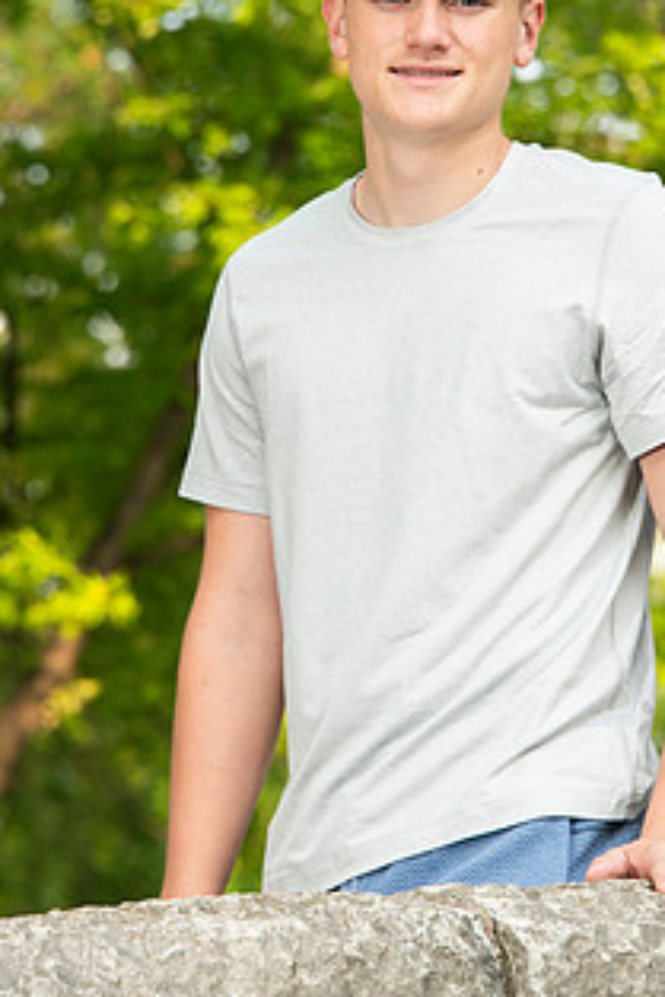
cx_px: 420
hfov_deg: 5.0
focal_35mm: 273
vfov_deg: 7.5
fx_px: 7555
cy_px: 354
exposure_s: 1/160
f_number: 7.1
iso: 320
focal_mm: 190
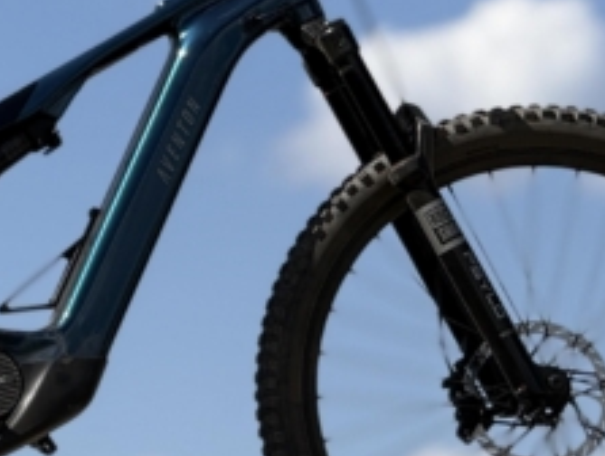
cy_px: 349
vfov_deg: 4.0
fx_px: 6582
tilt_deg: +5.2
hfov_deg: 5.3
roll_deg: -1.1
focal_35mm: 376
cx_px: 19
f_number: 2.8
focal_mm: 15.66
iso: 50
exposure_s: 1/2283
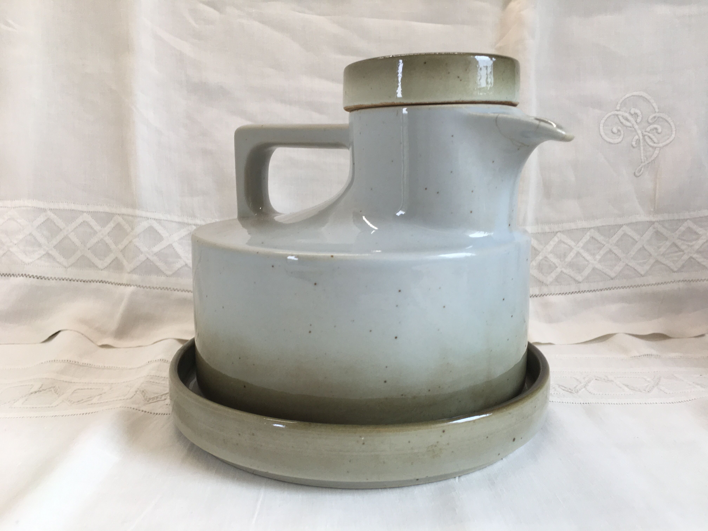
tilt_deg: -9.5
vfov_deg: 48.2
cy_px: 266
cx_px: 354
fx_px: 593
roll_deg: -1.0
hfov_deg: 61.7
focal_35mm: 29
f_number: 2.2
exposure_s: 1/100
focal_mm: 4.15
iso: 40
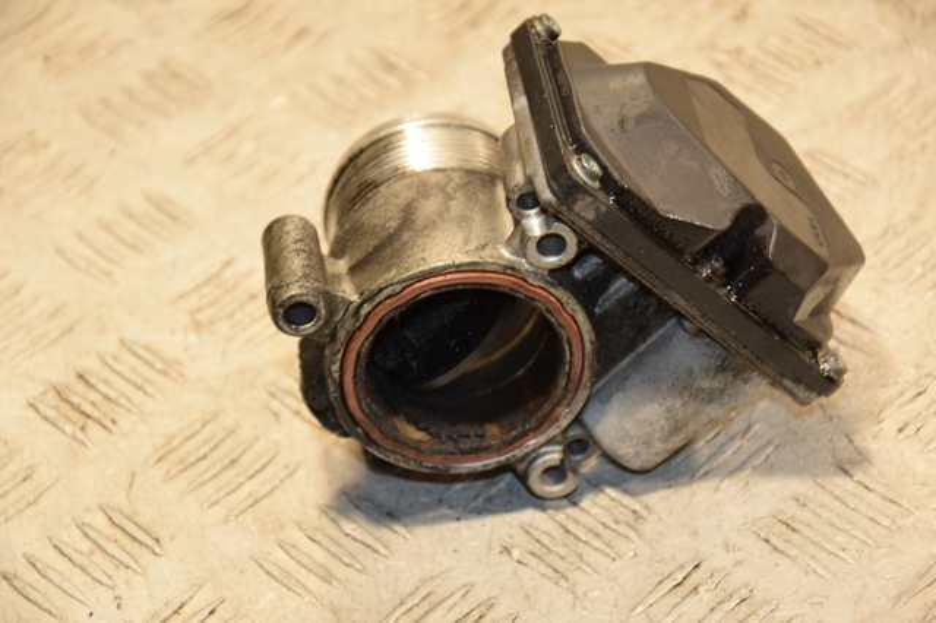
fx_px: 3508
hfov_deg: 15.2
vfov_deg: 10.1
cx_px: 468
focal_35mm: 135
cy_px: 312
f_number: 5.6
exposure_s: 1/125
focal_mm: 90
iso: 800
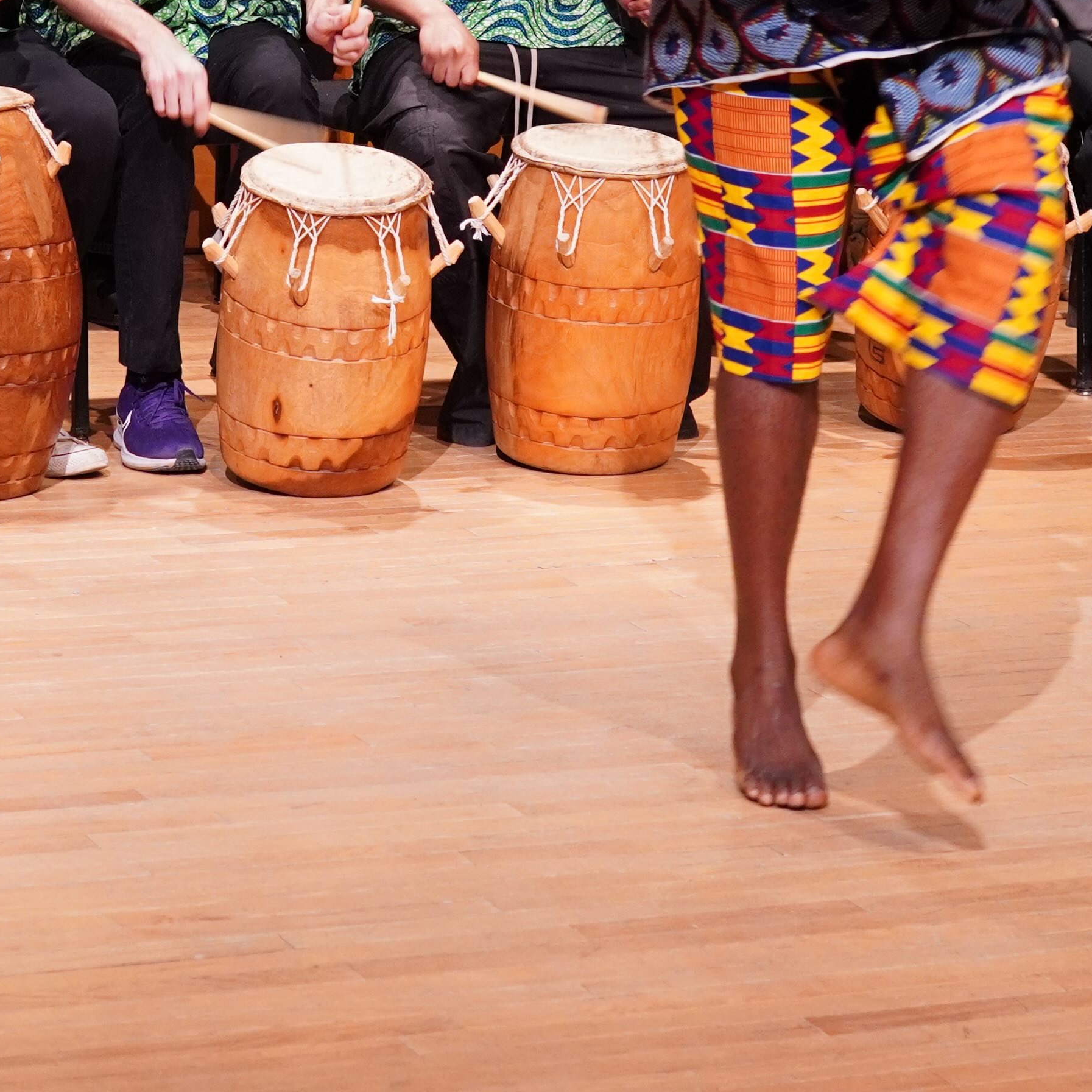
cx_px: 312
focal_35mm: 128
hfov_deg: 13.6
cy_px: 80
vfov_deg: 13.5
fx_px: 4568
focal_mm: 30
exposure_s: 1/100
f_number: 3.5
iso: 800
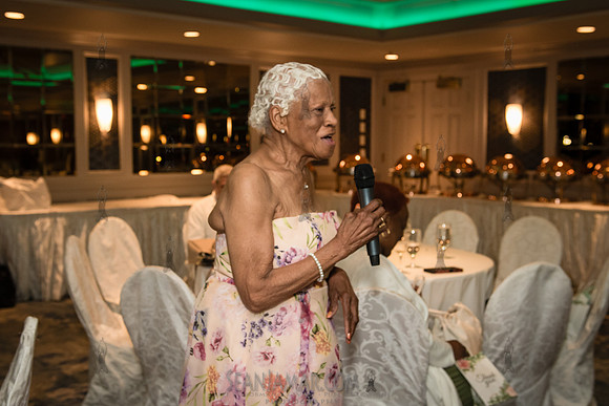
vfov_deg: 29.7
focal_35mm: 45
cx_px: 298
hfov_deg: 43.3
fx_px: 767
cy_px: 209
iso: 1600
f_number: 3.5
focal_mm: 34
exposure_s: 1/160
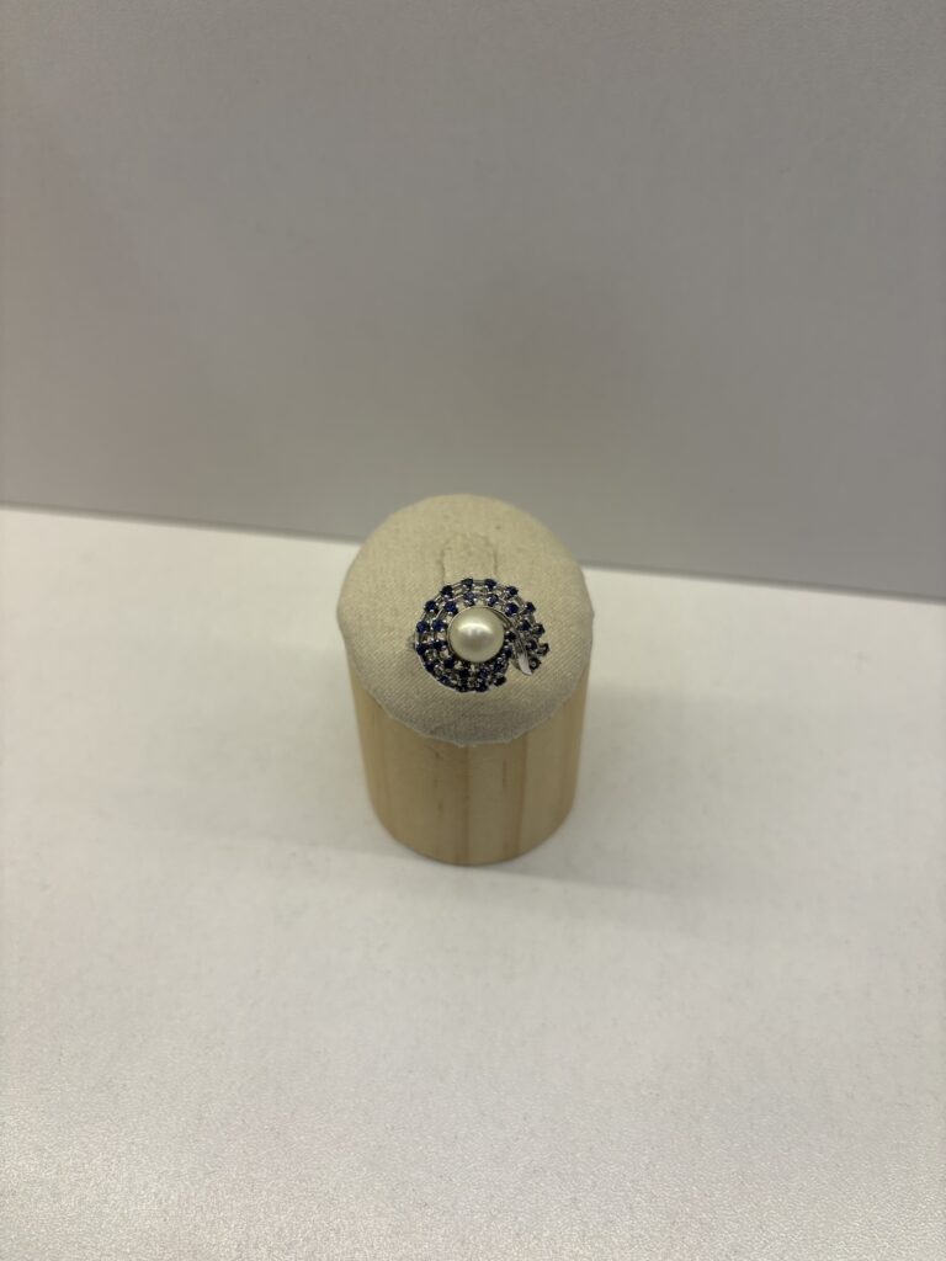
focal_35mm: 26
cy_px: 630
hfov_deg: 53.1
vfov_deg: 67.3
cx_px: 473
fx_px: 947
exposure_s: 1/100
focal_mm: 5.96
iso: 32
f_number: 1.6
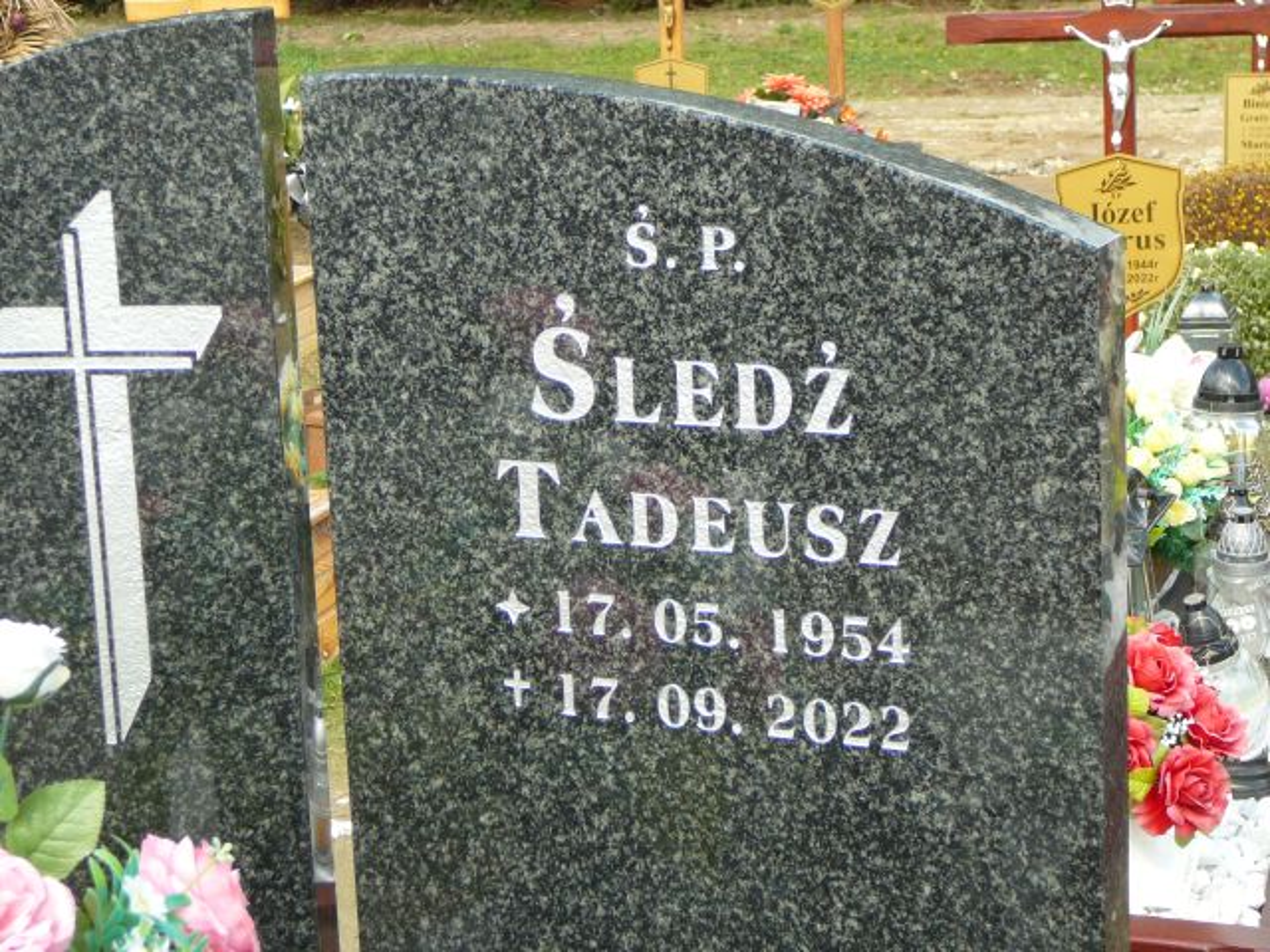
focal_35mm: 77
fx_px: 2825
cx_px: 635
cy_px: 476
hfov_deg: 25.3
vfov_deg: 19.1
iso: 80
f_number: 3.7
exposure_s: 1/125
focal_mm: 11.5
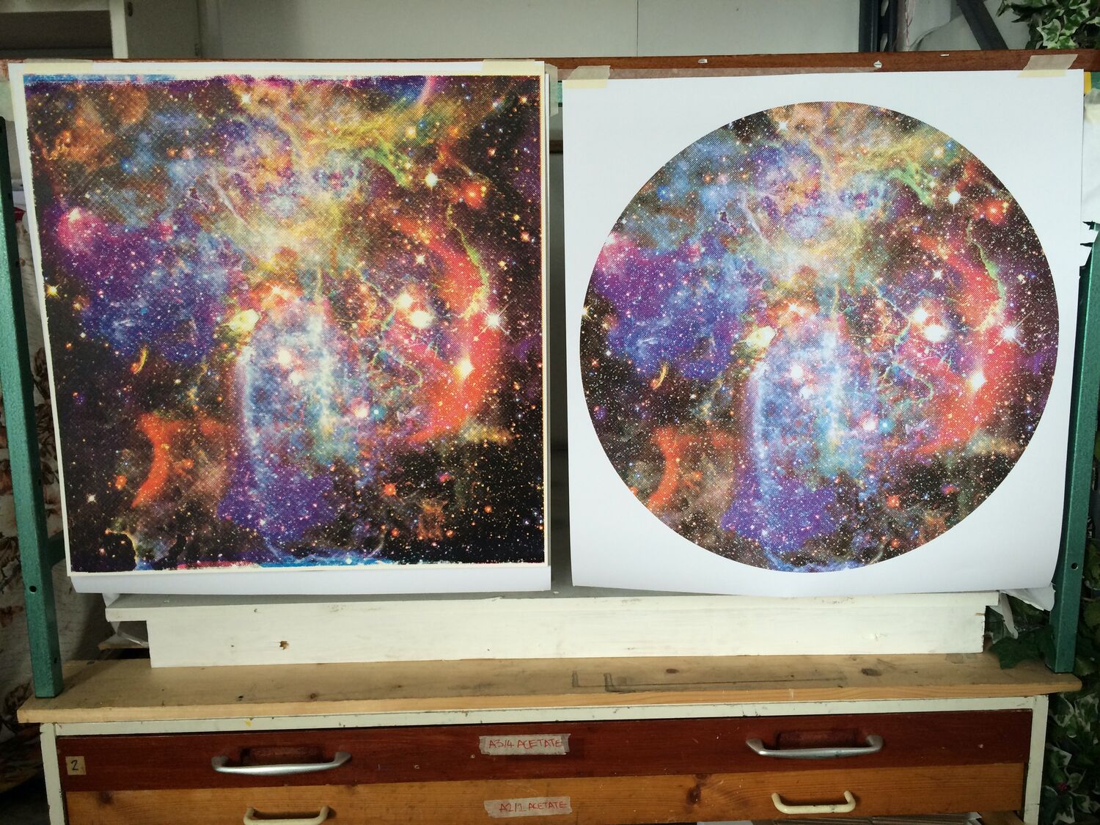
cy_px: 412
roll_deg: +1.3
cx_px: 550
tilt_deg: -11.0
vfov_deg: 48.2
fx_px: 922
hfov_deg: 61.7
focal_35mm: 29
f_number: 2.2
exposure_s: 1/33
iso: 50
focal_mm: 4.15
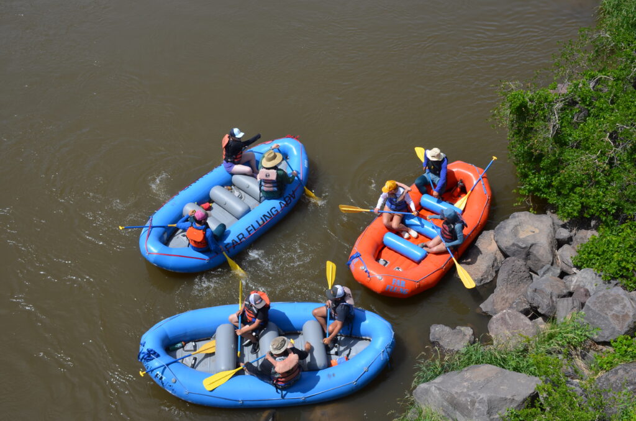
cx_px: 318
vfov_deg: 34.1
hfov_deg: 49.6
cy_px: 210
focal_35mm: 39
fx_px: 688
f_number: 8
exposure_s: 1/250
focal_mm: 26
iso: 110
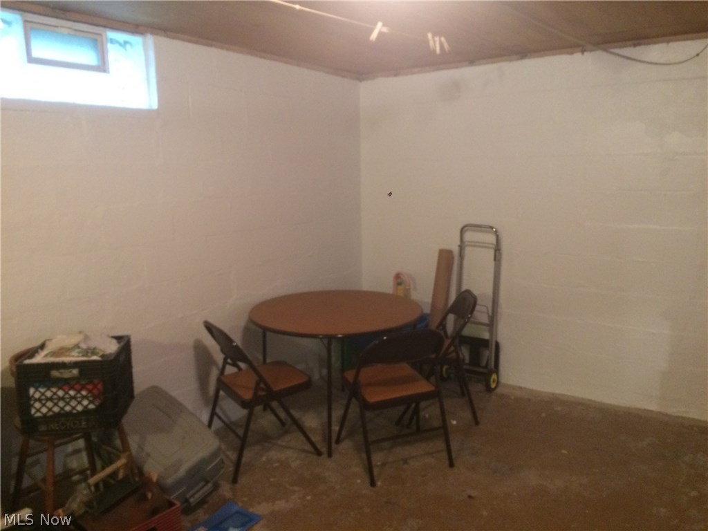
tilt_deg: -9.8
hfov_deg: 61.7
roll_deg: +1.0
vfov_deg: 48.2
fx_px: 593
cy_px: 266
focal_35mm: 29
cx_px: 354
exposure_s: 1/15
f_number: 2.2
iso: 320
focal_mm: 4.15
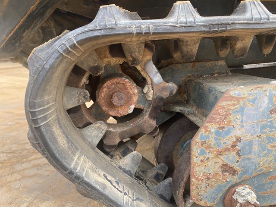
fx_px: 207
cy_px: 104
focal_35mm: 26
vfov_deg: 53.1
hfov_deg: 67.3
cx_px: 138
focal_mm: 4.25
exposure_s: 1/125
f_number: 1.8
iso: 32
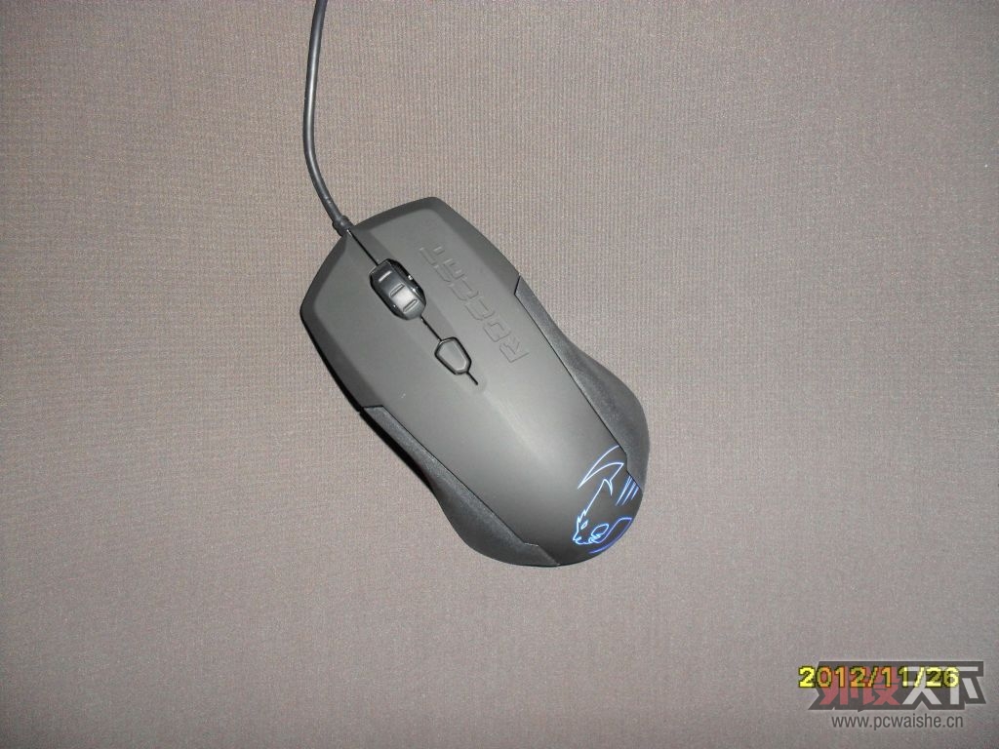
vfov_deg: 40.7
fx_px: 1010
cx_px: 500
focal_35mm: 35
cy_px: 374
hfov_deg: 52.6
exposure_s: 1/45
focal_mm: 6.3
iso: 200
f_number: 3.2
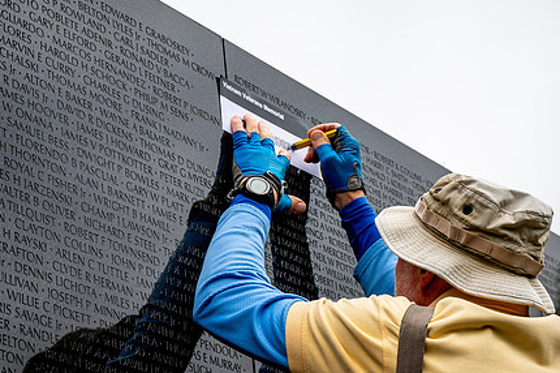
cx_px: 345
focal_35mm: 89
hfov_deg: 22.8
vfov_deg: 15.3
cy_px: 173
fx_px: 1383
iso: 200
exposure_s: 1/640
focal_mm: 66
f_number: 8
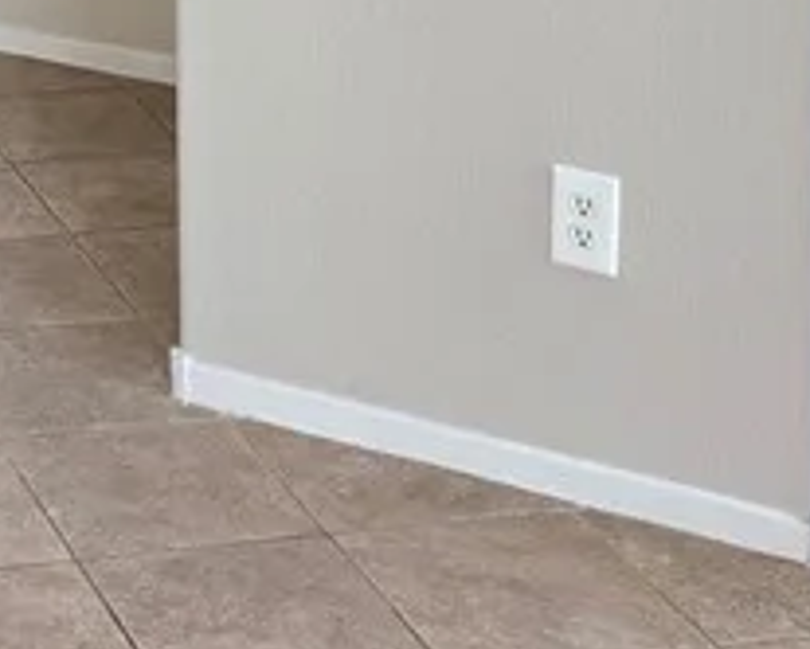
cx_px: -301
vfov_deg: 12.3
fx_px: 2663
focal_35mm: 111
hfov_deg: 16.2
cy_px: -657
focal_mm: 6.25
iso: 250
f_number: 1.7
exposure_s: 1/120
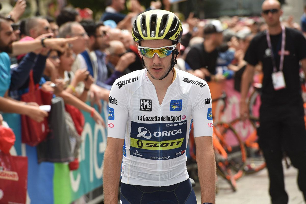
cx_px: 153
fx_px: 1699
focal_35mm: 200
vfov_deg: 6.9
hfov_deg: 10.3
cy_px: 102
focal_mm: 200
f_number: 7.1
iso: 200
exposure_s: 1/250
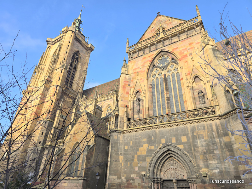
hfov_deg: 73.9
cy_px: 94
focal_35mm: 23
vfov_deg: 58.9
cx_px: 126
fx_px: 167
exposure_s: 1/338
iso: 12
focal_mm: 6.3
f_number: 1.7
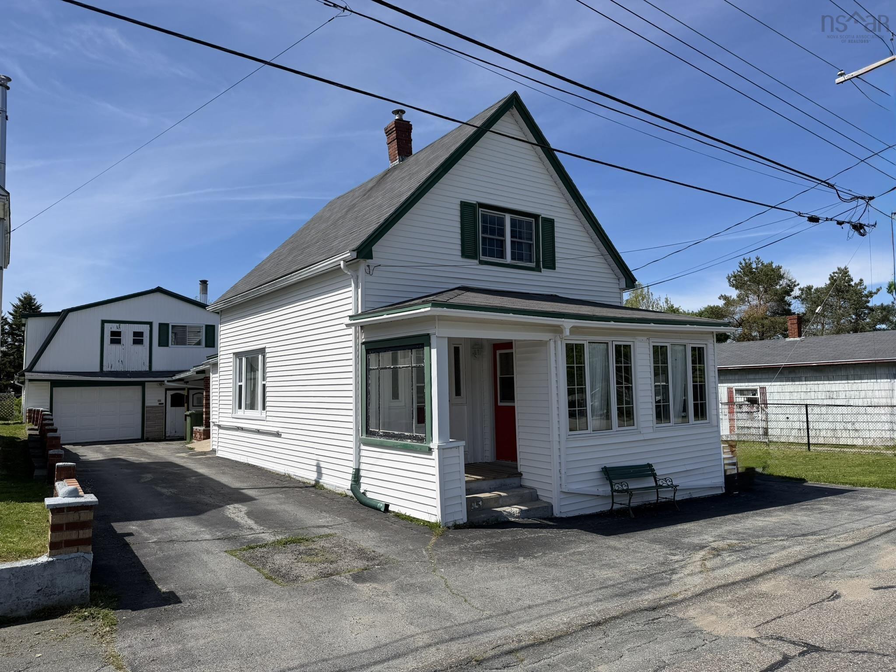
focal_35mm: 24
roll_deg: +1.4
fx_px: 621
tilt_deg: +4.1
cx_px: 448
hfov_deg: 71.6
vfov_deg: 56.8
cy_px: 336
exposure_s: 1/6173
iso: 80
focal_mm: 6.76
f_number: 1.78
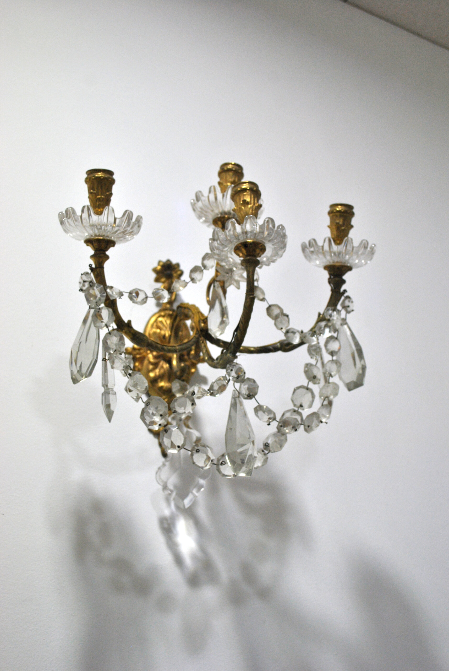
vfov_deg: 53.1
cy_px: 336
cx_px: 224
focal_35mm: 36
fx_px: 671
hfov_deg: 37.0
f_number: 4
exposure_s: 1/80
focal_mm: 24
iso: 400
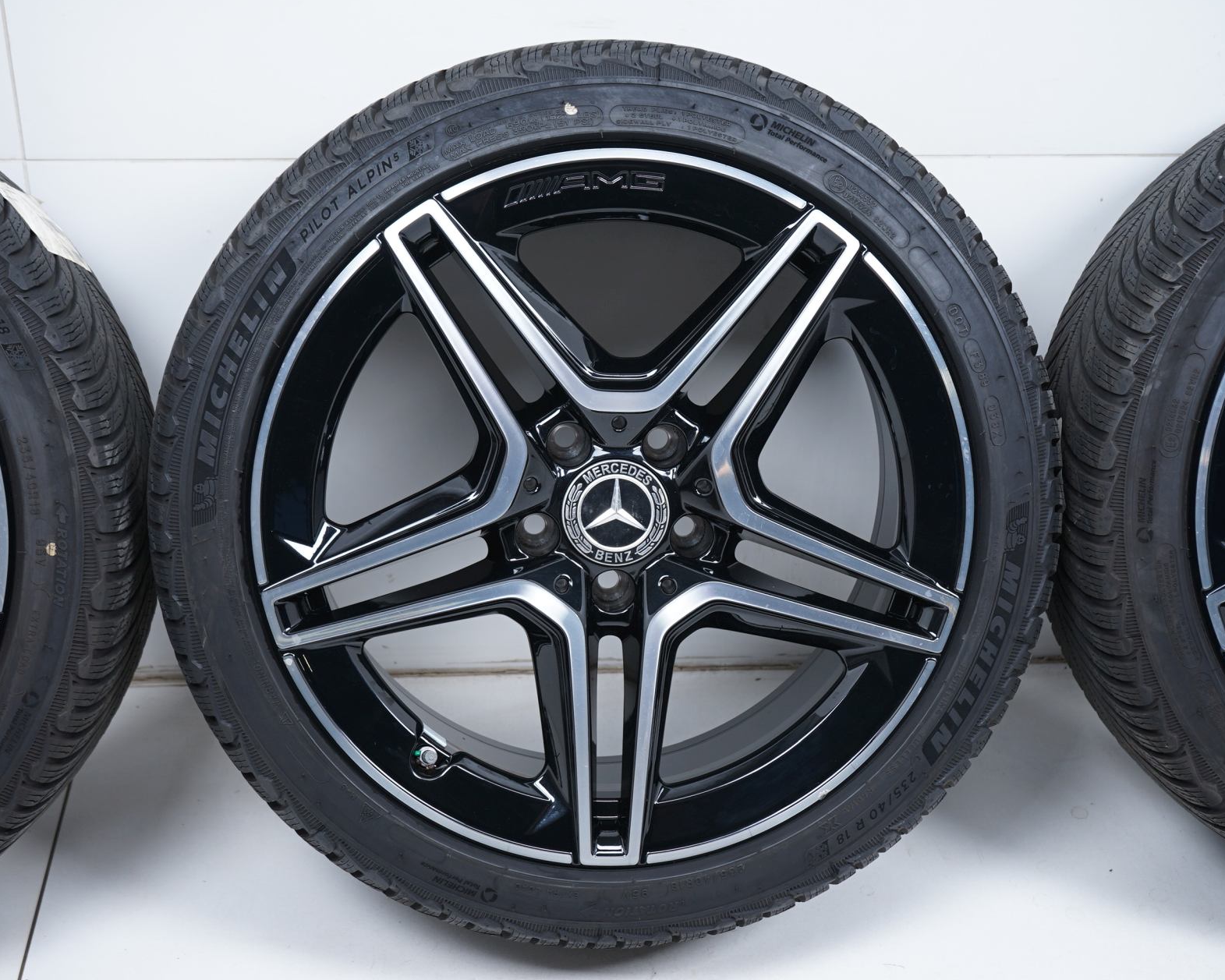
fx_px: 1994
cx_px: 635
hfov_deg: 34.1
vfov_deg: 27.6
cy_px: 492
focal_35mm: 55
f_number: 7.1
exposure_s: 1/125
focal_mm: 48
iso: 250
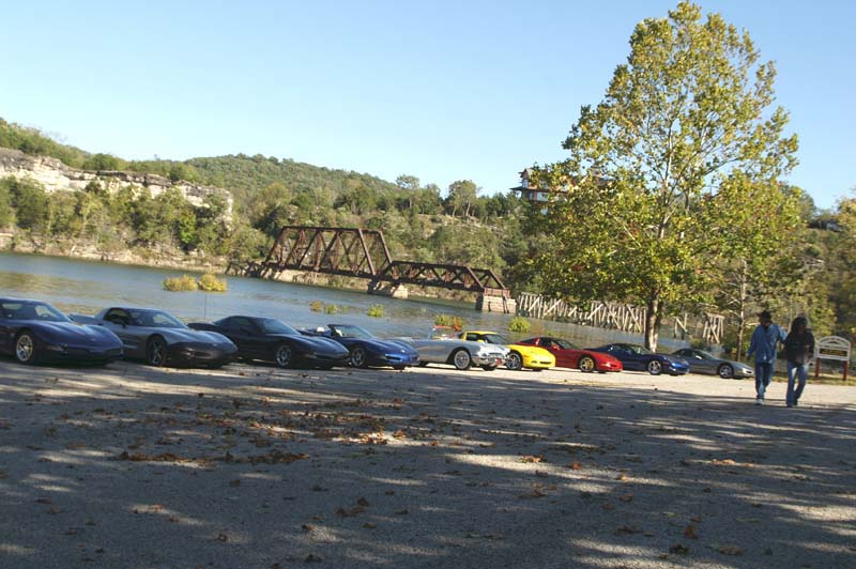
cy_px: 284
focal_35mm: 36
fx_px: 855
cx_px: 428
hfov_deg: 53.2
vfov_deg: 36.8
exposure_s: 1/125
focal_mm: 24
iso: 100
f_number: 6.7
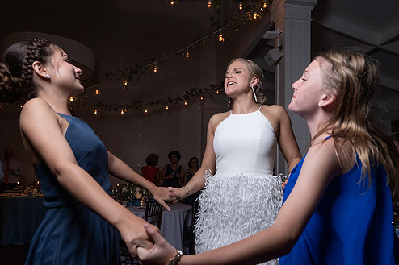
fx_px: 310
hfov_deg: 65.5
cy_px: 163
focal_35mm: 28
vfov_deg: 46.0
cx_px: 205
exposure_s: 1/200
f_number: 5.6
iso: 2000
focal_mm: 21
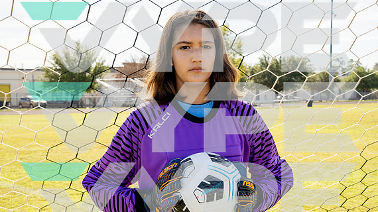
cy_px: 118
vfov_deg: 18.8
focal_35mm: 64
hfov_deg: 32.8
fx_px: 641
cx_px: 191
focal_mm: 60
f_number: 11
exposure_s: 1/250
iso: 200
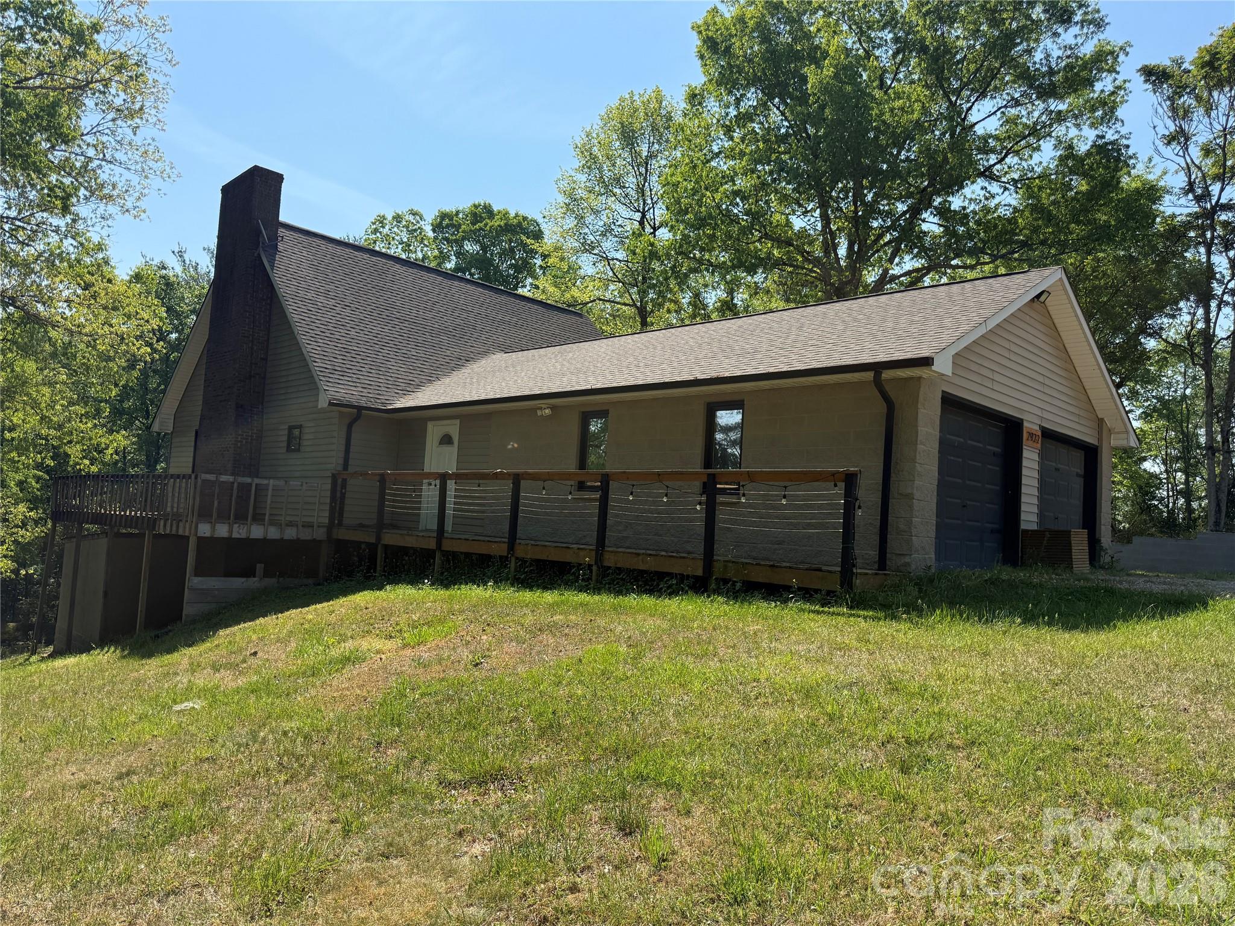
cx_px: 618
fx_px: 856
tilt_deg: +4.3
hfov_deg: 71.6
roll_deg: -3.3
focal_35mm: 24
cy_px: 463
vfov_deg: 56.8
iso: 100
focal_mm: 6.76
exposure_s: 1/3759
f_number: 1.78
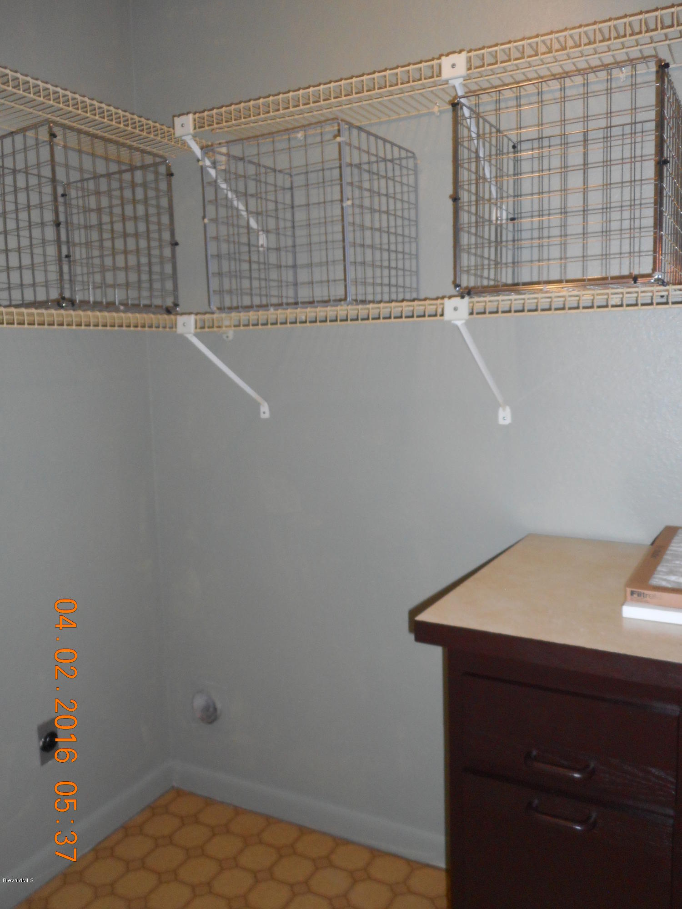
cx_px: 341
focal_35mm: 29
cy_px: 454
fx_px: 762
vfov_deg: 61.7
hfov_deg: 48.2
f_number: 4
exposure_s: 1/25
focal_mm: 5.2
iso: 250
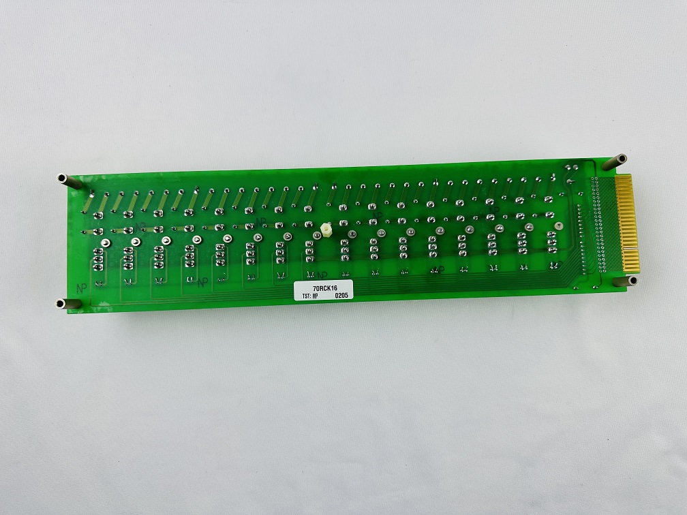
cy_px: 258
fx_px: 476
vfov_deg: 56.8
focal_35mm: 24
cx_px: 344
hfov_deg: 71.6
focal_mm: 6.86
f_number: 1.78
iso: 64
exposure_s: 1/120
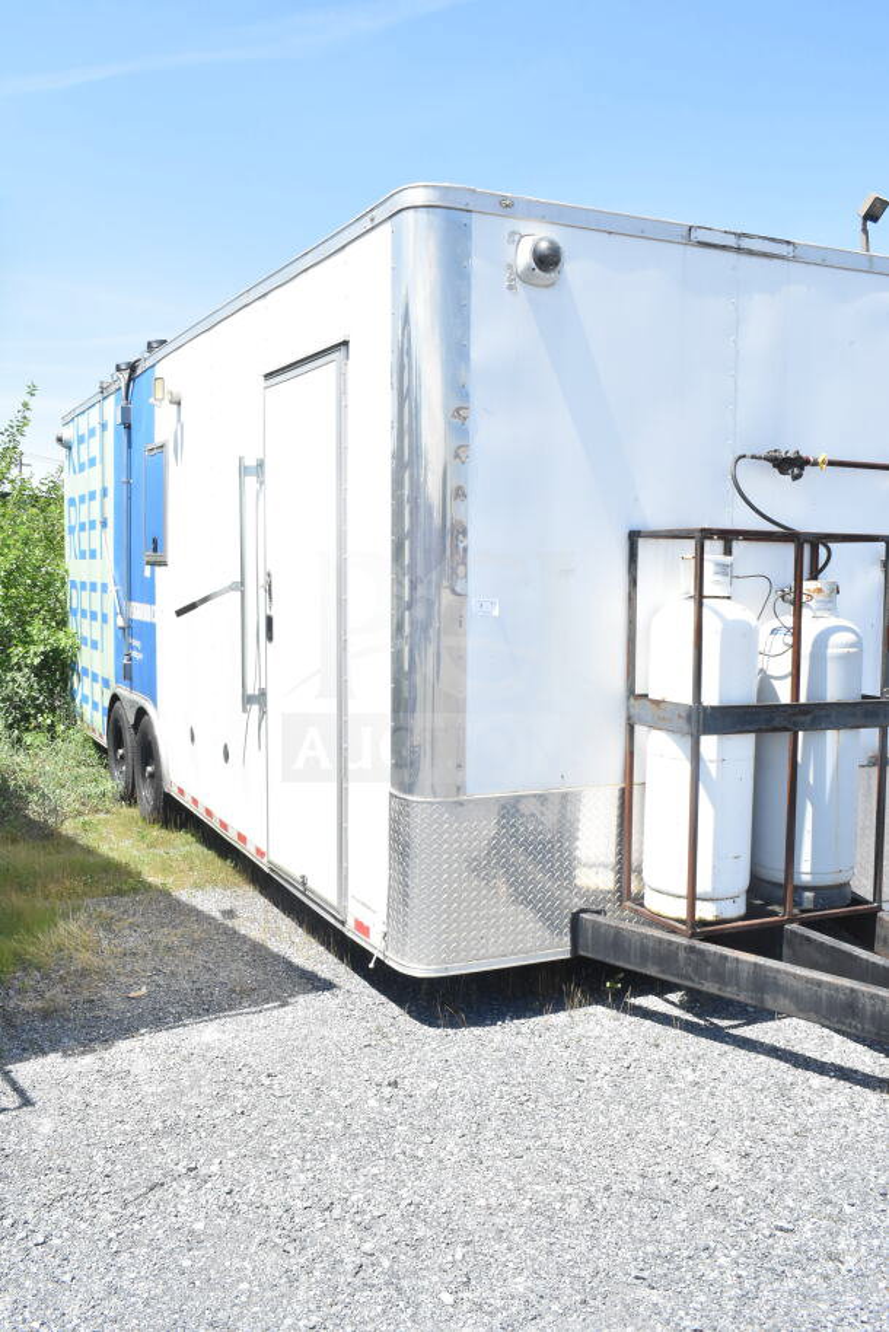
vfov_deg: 57.2
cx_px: 444
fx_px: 1221
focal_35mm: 33
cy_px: 666
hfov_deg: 40.0
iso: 1600
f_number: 13
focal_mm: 22
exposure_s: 1/640
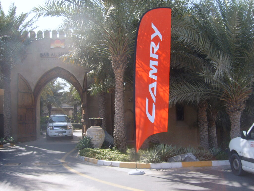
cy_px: 96
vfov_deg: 40.7
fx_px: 257
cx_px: 127
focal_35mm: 35
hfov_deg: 52.6
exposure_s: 1/180
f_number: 5.8
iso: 50
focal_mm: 5.8
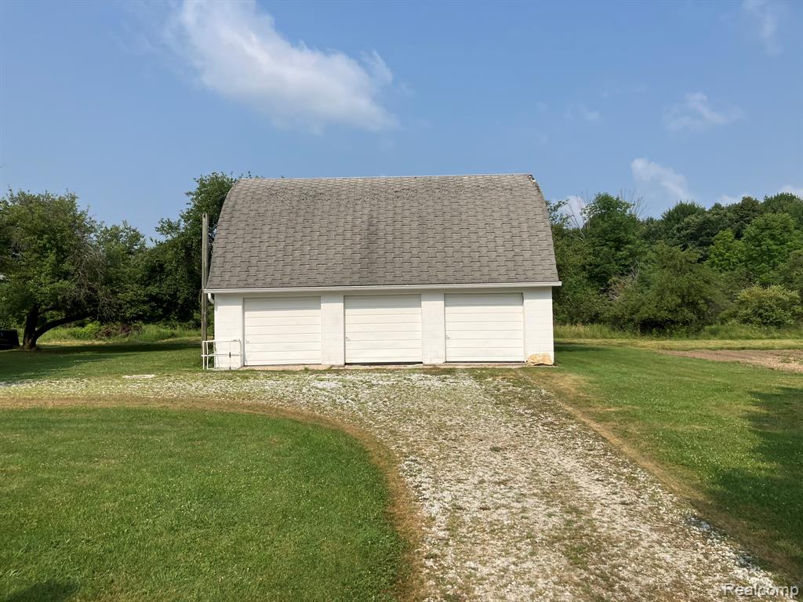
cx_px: 402
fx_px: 650
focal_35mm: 28
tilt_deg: +2.9
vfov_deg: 49.7
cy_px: 301
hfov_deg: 63.4
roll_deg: -2.3
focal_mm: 3.99
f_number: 1.8
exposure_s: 1/2558
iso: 32
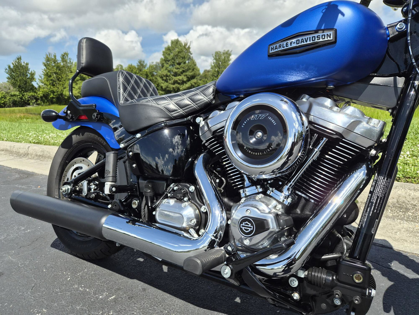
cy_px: 158
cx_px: 210
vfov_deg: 58.9
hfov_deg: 73.9
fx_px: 278
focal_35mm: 23
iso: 80
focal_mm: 5.4
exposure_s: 1/4448
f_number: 1.8
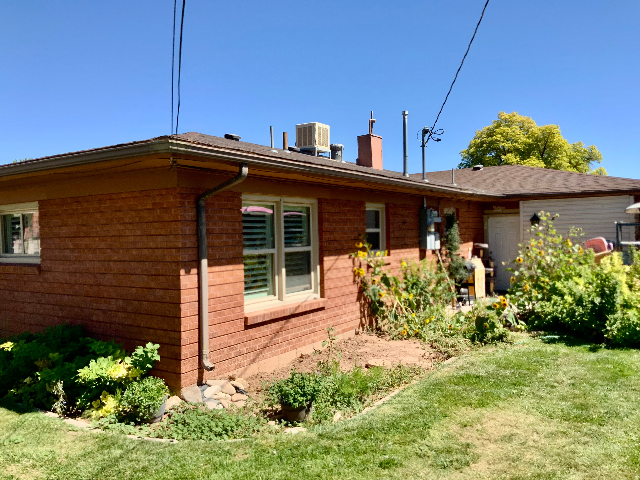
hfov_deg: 61.7
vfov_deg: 48.2
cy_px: 240
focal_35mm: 29
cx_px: 320
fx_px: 536
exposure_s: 1/1342
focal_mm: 3
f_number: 1.8
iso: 16
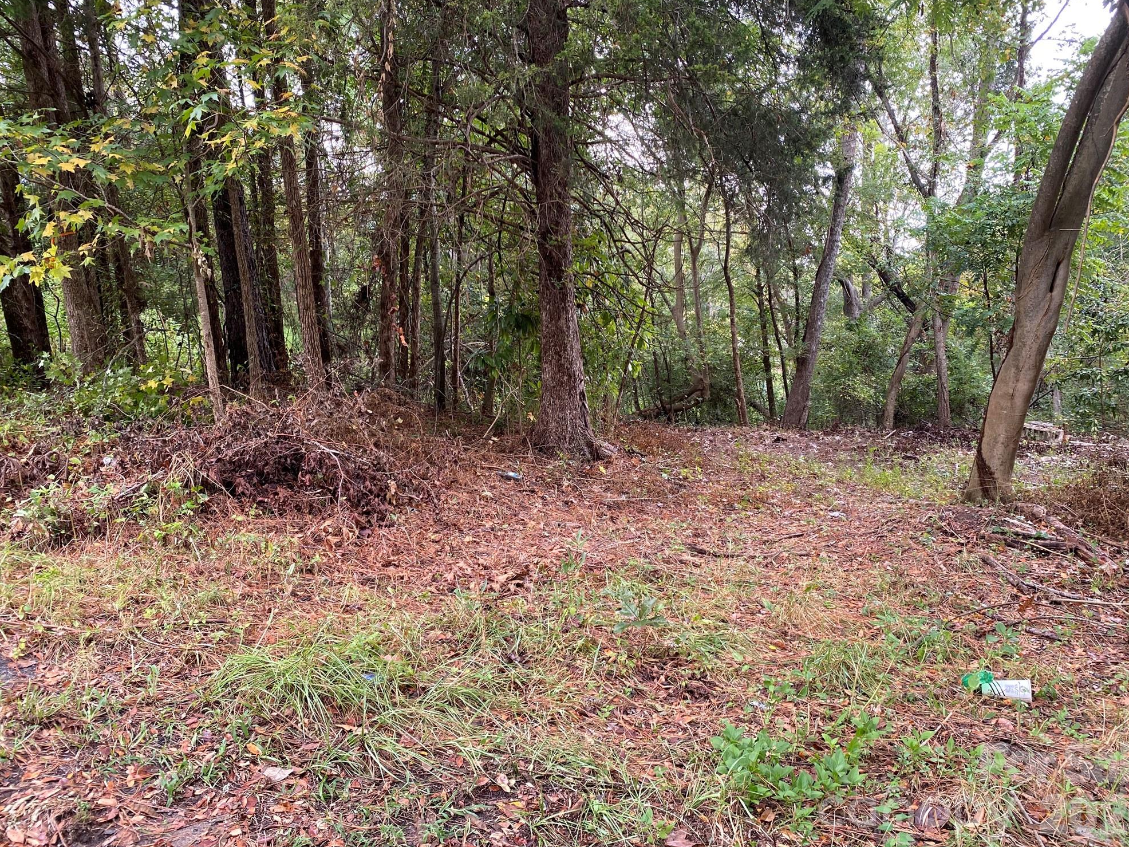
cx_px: 577
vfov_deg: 51.4
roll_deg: +3.0
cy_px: 415
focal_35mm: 27
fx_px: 881
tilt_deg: -4.3
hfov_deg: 65.3
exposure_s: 1/122
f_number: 1.8
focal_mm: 4.25
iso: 64
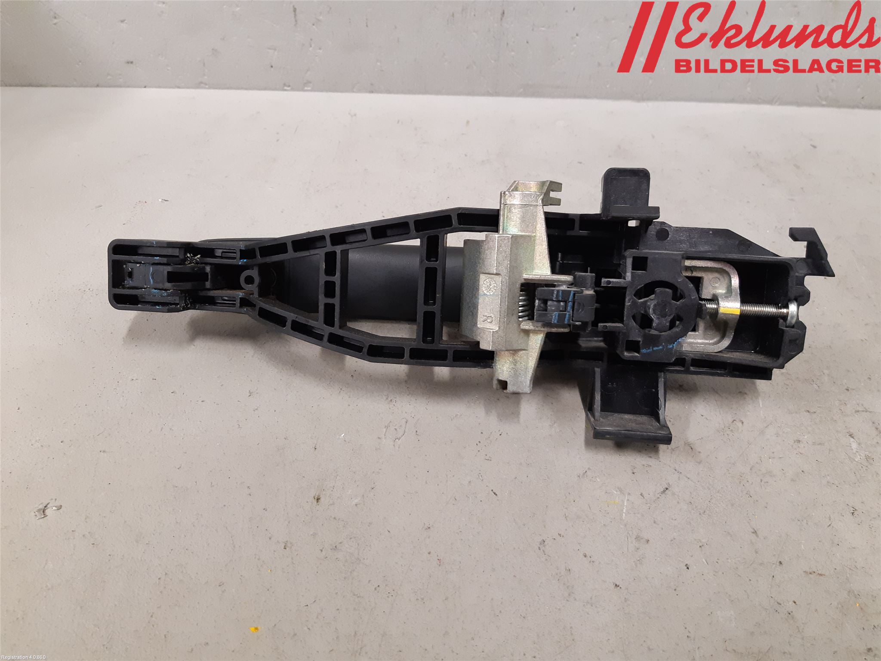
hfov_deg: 67.3
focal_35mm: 26
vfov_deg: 53.1
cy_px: 330
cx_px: 440
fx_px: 662
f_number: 1.7
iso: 250
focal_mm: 3.93
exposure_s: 1/50
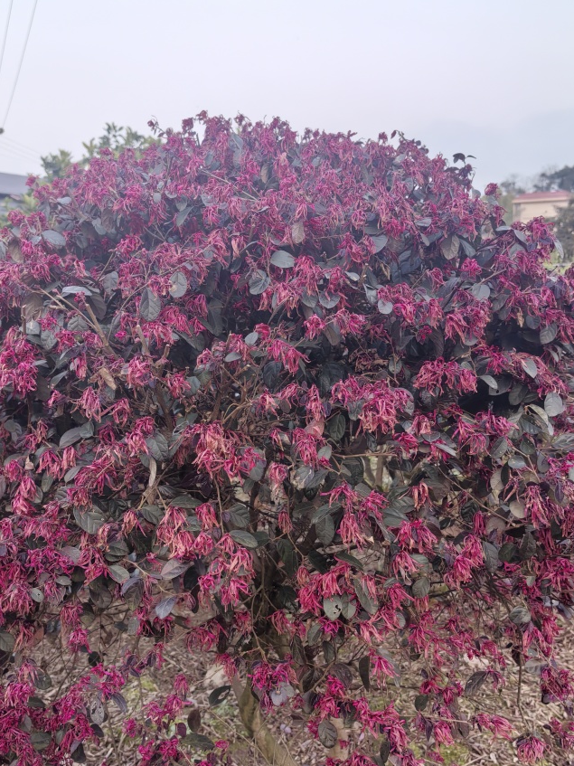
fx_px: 752
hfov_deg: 41.7
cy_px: 408
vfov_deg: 53.9
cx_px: 259
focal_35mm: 34
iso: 80
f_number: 2
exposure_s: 1/100
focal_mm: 5.72
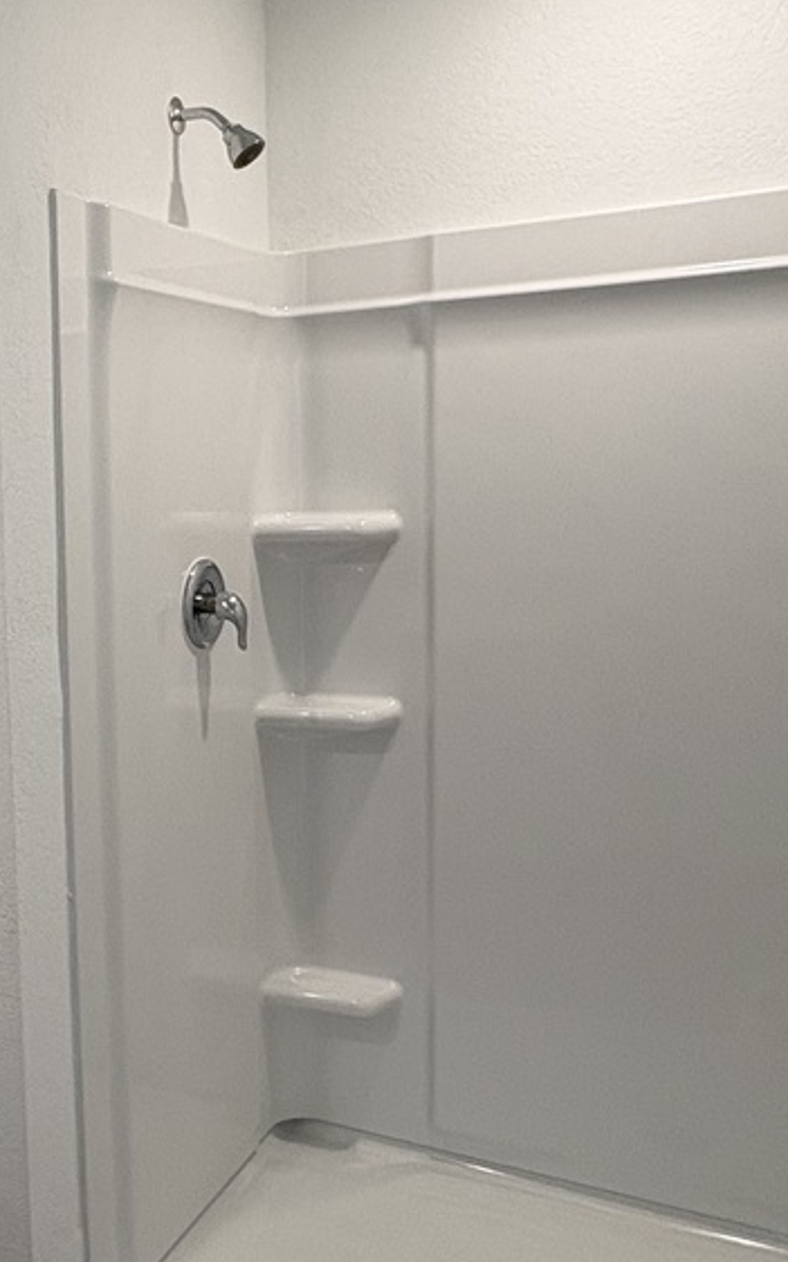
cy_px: 627
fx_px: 1306
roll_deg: +2.5
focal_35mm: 38
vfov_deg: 51.6
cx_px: 40
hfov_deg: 31.6
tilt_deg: -6.0
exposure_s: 1/120
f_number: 2.2
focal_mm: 2.22
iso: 160
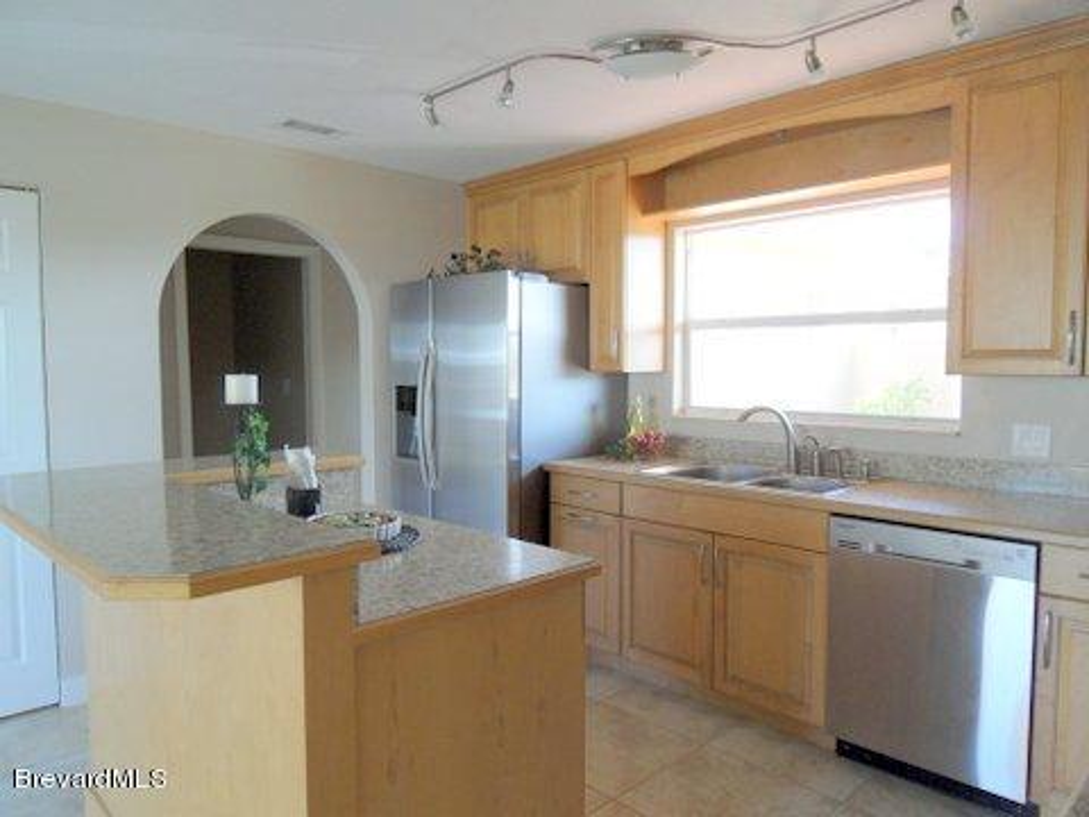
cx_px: 544
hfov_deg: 71.6
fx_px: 755
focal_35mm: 24
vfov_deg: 56.8
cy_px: 408
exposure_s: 1/45
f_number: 2.8
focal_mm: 4.3
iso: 100
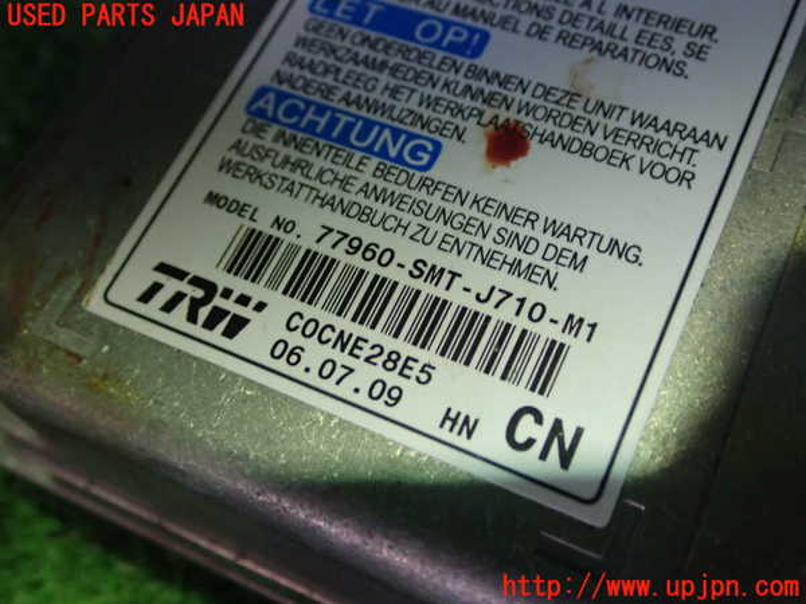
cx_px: 403
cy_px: 302
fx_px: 955
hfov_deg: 45.8
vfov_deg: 35.1
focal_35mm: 41
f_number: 2.8
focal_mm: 7.31
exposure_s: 1/30
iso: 800
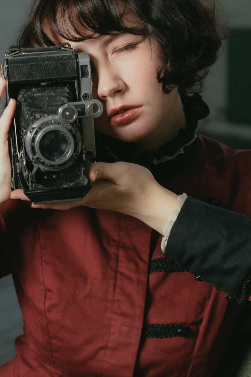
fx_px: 1203
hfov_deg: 11.9
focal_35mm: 115
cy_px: 197
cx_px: 84
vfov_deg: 17.8
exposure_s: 1/60
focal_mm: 35
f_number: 2.8
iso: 1250
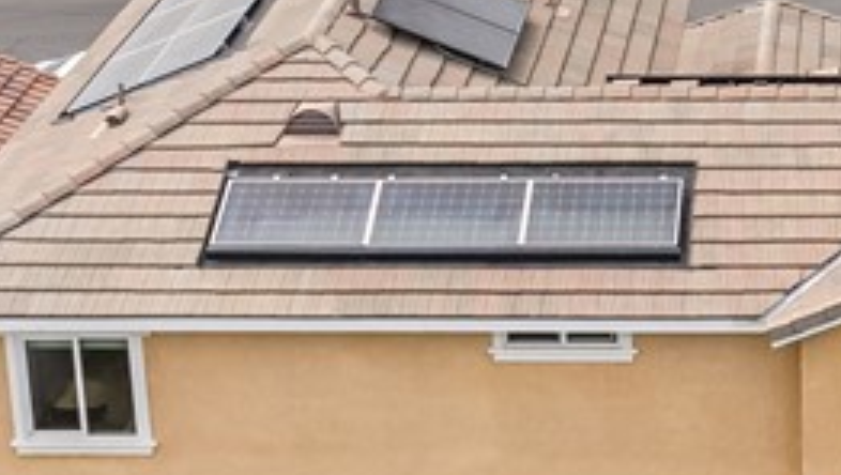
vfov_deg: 11.9
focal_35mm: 102
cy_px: 315
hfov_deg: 20.4
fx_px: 2277
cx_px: 809
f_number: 2.8
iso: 120
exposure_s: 1/2000
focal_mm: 12.29
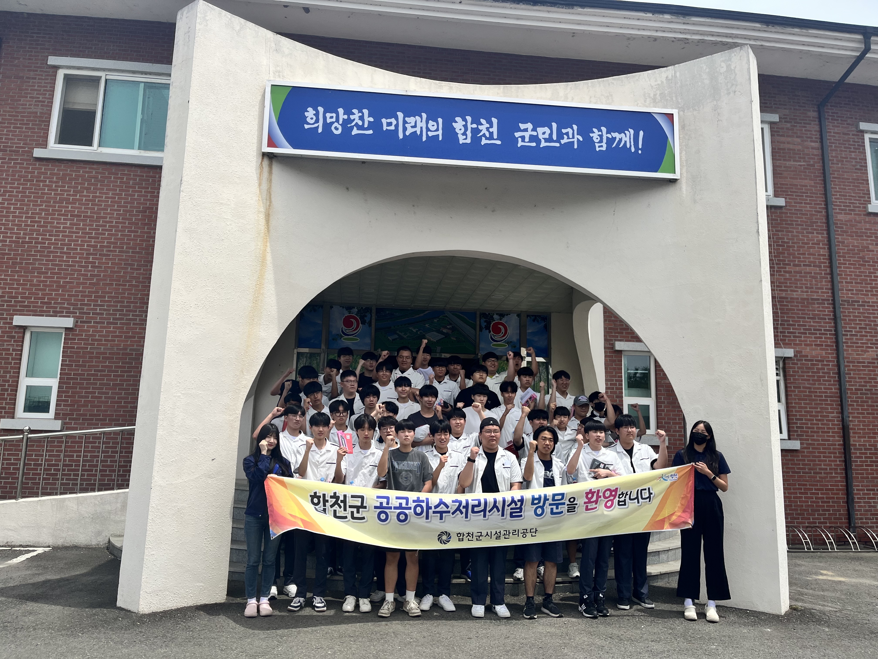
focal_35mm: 26
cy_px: 330
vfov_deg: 53.1
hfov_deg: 67.3
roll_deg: -1.1
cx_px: 439
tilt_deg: +9.6
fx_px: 659
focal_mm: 5.1
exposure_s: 1/4016
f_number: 1.6
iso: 50
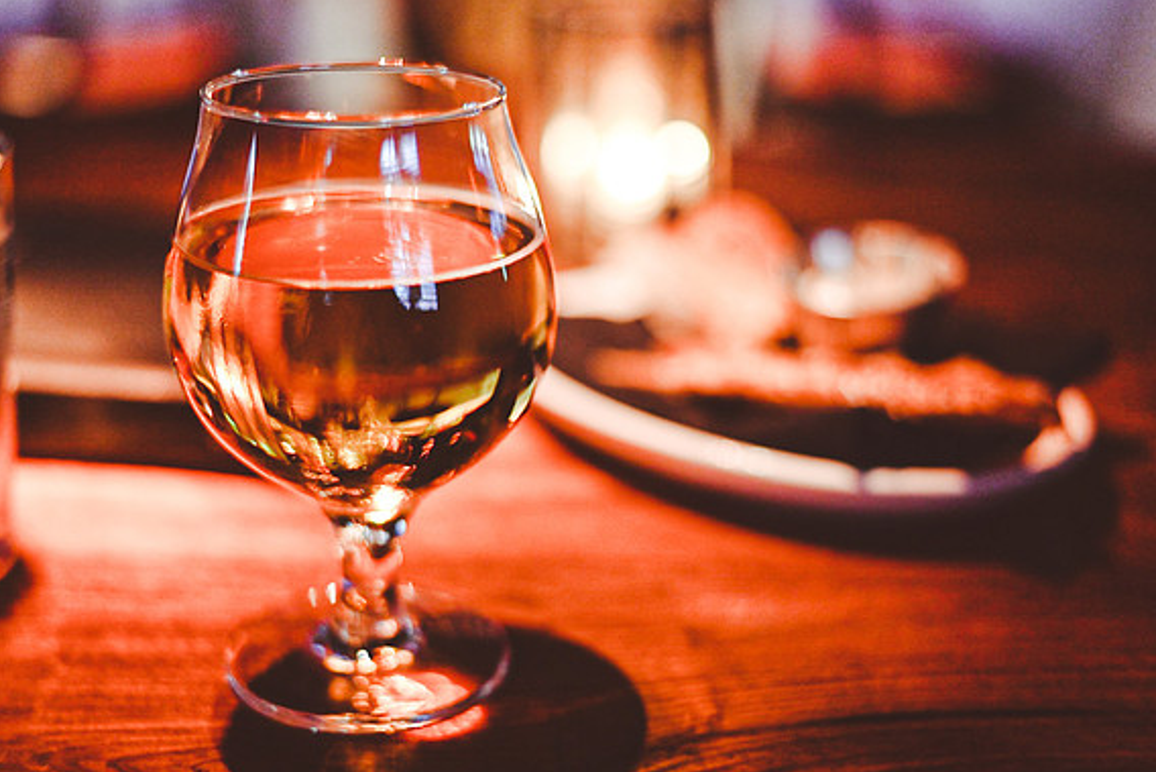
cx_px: 574
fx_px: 1638
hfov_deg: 38.9
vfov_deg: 26.5
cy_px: 389
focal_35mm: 51
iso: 2800
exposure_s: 1/100
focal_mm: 50
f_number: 1.8
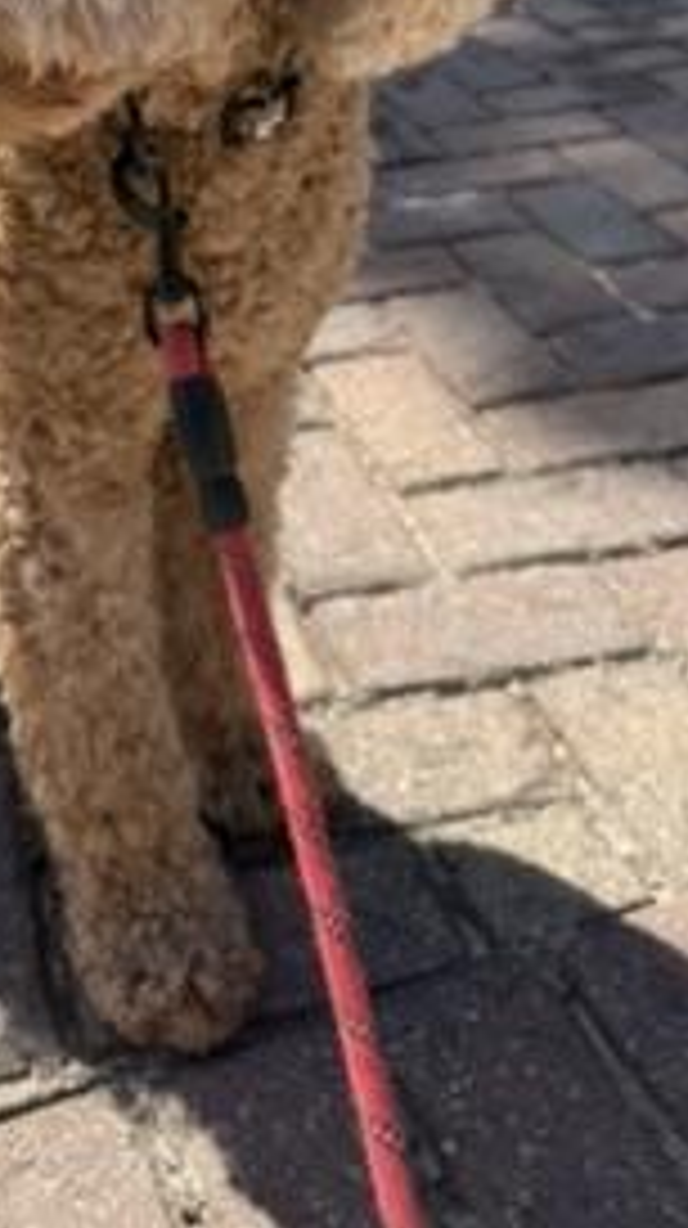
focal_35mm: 46
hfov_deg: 25.1
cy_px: 157
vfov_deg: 41.6
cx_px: 63
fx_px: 1496
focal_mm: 6.76
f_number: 1.78
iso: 80
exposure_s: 1/2370
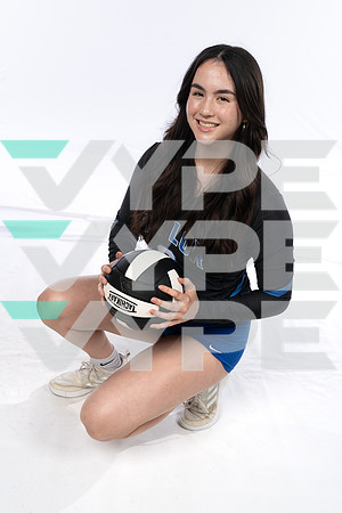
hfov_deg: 33.4
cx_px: 171
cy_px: 256
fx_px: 570
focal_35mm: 40
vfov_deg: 48.5
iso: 200
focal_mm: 40
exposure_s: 1/250
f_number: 7.1
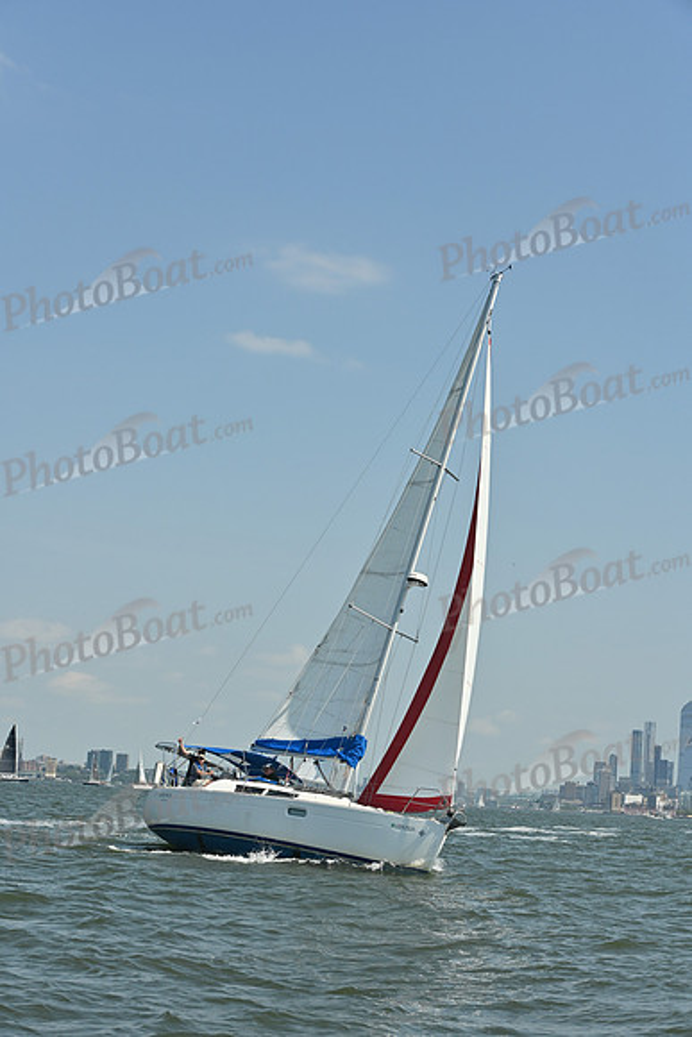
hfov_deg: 19.5
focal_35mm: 70
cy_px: 518
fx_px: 2017
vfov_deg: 28.8
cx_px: 346
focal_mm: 70
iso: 320
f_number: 9
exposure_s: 1/1250
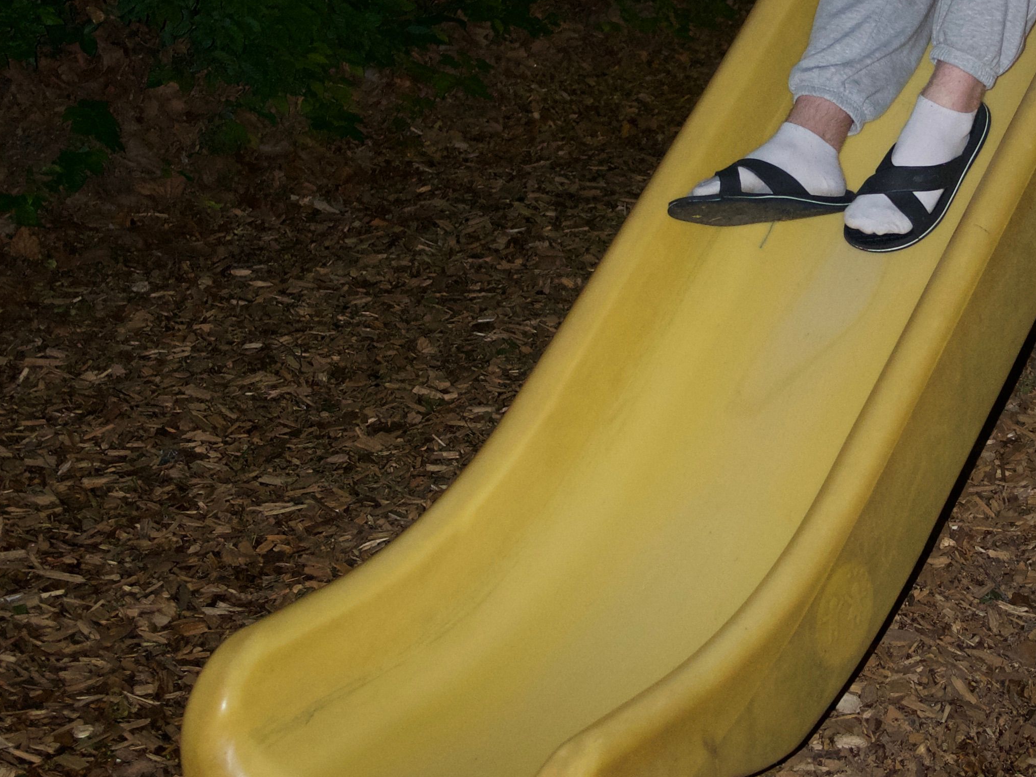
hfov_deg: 21.6
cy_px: 204
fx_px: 2693
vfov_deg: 16.3
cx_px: 796
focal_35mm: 90
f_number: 1.7
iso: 800
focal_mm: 20
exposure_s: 1/60
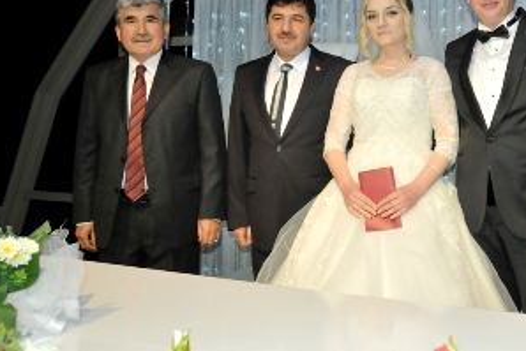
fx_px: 658
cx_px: 372
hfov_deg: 42.7
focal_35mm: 45
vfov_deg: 29.5
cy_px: 90
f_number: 4.8
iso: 800
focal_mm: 20
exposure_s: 1/125
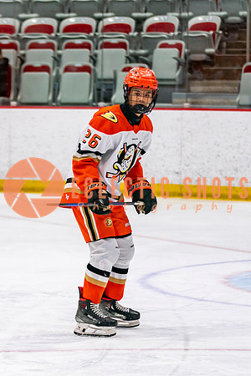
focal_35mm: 234
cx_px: 27
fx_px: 2452
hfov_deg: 5.9
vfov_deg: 8.8
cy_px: 255
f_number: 2.8
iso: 640
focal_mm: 115
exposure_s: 1/640
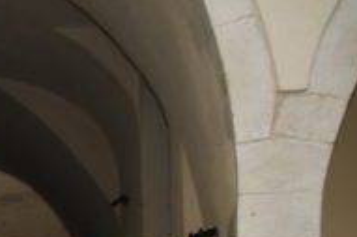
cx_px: -353
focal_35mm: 133
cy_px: 383
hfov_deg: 13.3
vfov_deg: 9.9
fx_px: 1318
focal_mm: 22
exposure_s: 1/125
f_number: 3.5
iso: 110
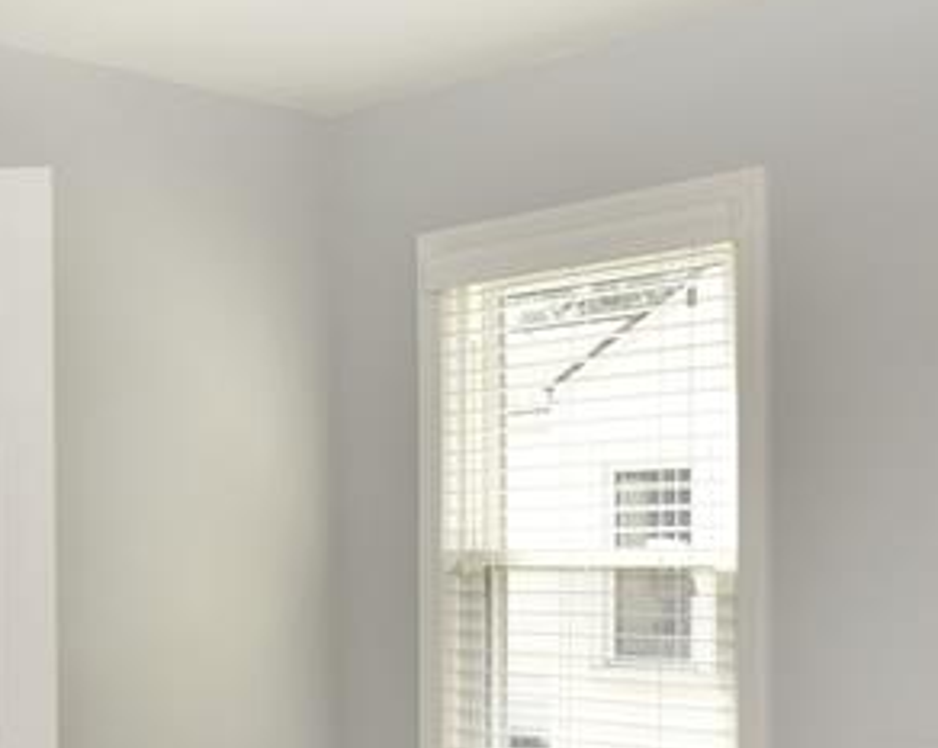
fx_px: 1553
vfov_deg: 26.2
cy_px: 666
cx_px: -58
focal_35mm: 56
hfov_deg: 30.5
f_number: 7.1
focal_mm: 17
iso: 125
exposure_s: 1/60
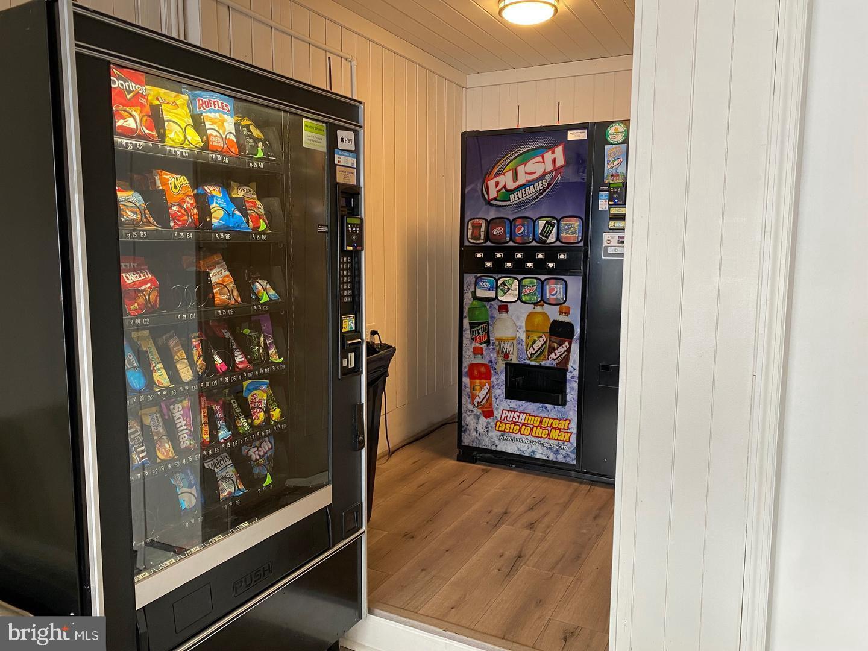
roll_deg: -0.5
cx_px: 434
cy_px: 326
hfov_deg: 67.3
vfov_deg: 53.1
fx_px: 652
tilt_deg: -6.8
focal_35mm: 26
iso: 100
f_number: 1.8
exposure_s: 1/60
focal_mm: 4.25
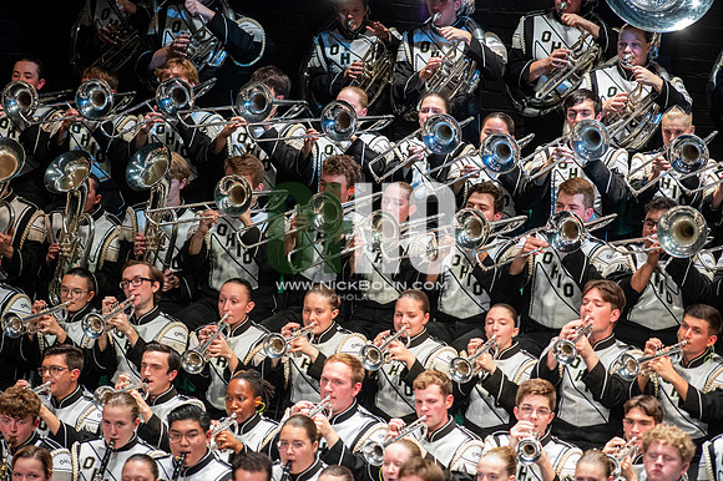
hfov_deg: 6.9
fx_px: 6021
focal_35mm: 300
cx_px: 362
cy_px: 240
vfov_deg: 4.6
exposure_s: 1/400
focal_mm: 300
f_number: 5.6
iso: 5000
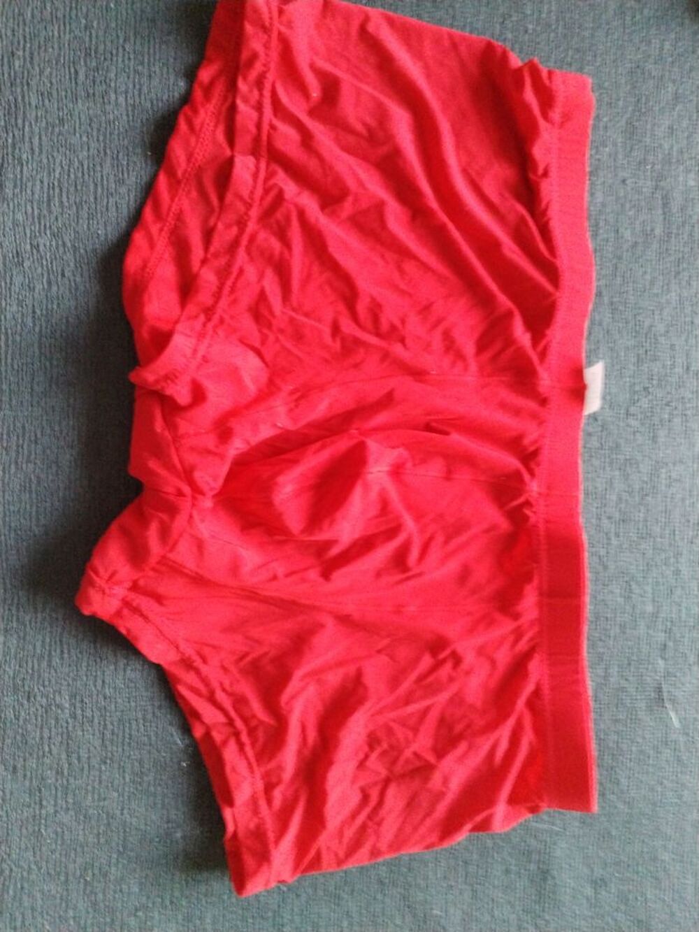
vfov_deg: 61.7
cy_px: 466
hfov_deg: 48.2
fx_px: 781
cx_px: 350
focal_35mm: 29
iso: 1689
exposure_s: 1/25
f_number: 1.8
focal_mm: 4.75
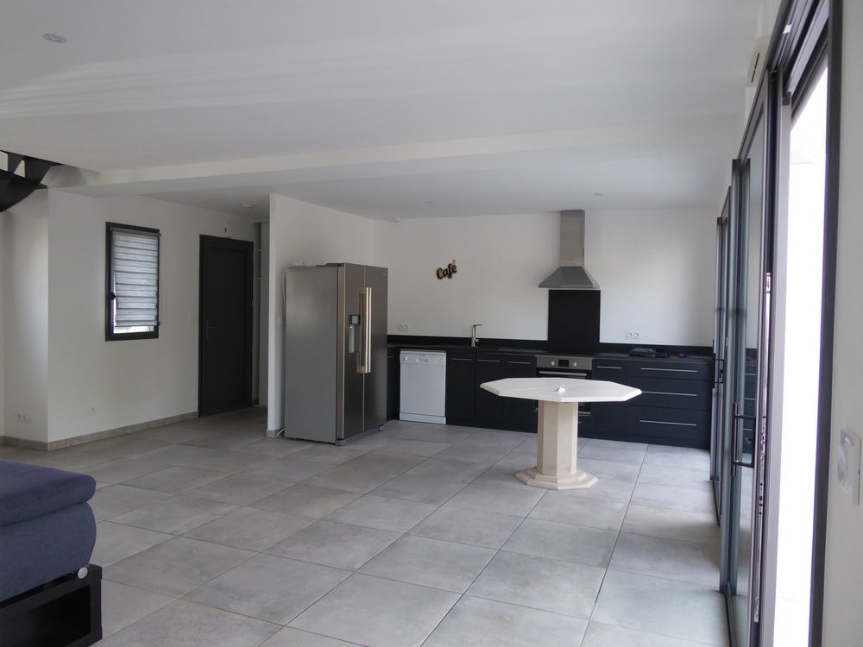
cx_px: 432
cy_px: 324
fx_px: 598
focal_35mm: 24
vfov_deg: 56.8
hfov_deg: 71.6
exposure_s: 1/60
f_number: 3.3
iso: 200
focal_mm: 4.3
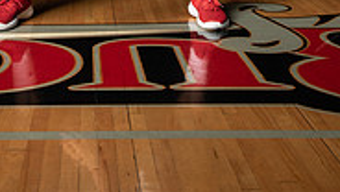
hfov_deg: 23.1
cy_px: -164
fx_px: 830
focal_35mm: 92
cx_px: 129
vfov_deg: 12.0
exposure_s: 1/200
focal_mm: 36
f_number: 14
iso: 320
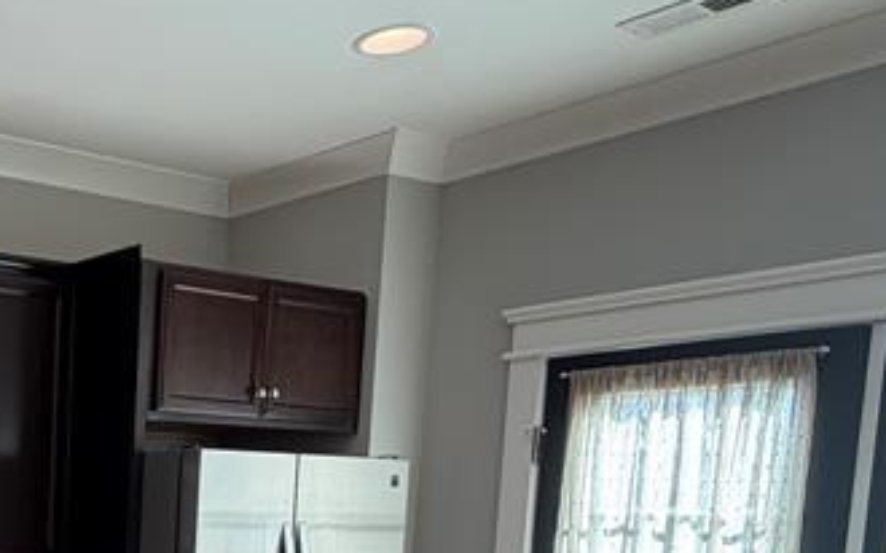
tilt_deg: -6.3
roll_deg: -0.4
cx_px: -158
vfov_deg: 25.6
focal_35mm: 46
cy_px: 628
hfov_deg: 35.1
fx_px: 1110
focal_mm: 2.22
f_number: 2.2
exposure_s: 1/120
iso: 100
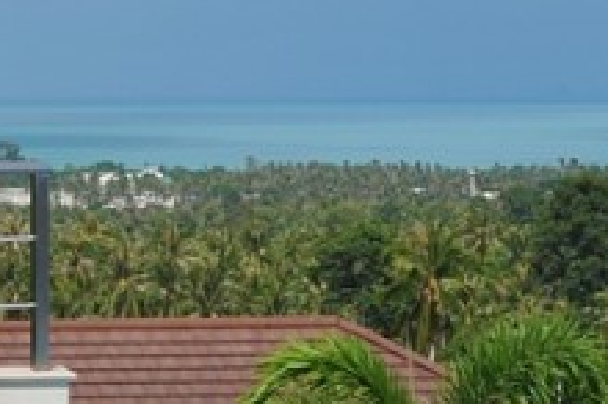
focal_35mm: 233
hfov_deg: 8.6
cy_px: 313
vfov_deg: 5.9
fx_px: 3929
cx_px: -323
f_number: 16
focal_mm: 50
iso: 200
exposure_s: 1/250
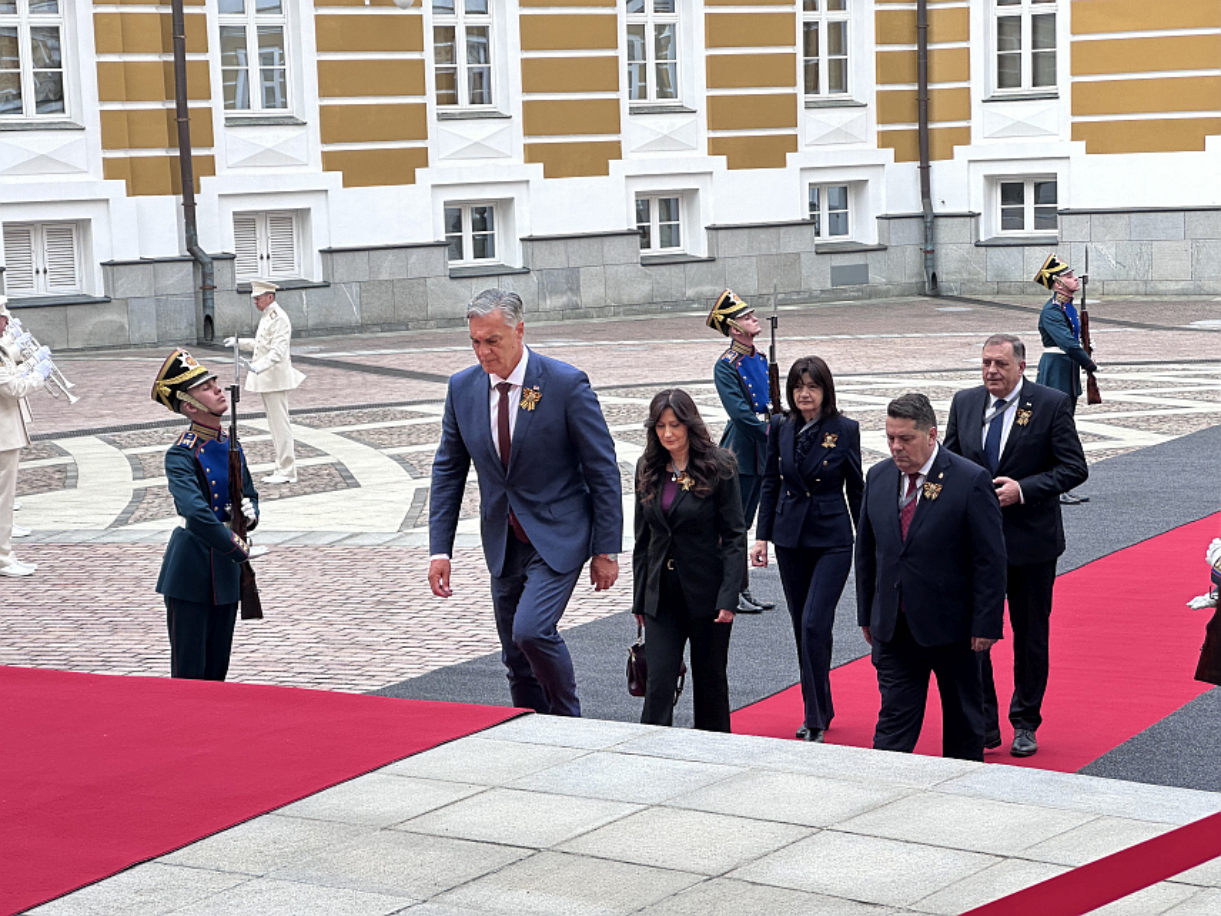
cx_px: 610
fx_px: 2716
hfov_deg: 25.3
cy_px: 458
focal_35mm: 77
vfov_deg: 19.1
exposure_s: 1/258
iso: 32
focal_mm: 9
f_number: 2.8
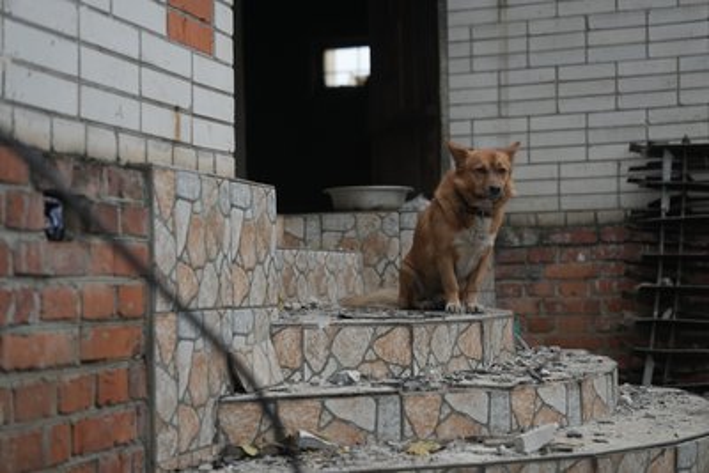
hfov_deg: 28.8
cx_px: 354
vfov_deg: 19.5
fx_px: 1379
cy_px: 236
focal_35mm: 70
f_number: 2.8
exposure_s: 1/160
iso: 500
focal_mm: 70
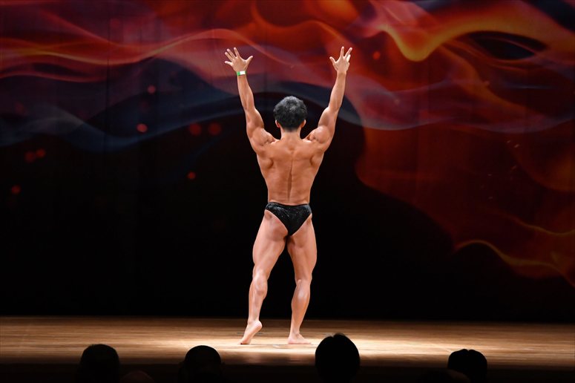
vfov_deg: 7.3
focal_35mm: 187
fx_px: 2985
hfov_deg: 11.0
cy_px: 192
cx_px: 288
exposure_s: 1/400
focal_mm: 125
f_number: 5.6
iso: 4000
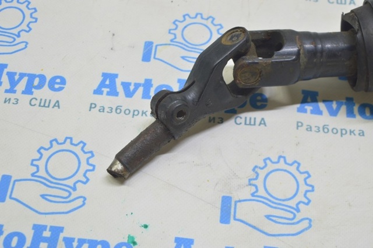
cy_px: 124
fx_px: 621
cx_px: 186
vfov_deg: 22.6
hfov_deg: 33.4
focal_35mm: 60
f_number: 5.6
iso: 400
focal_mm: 40
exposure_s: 1/20
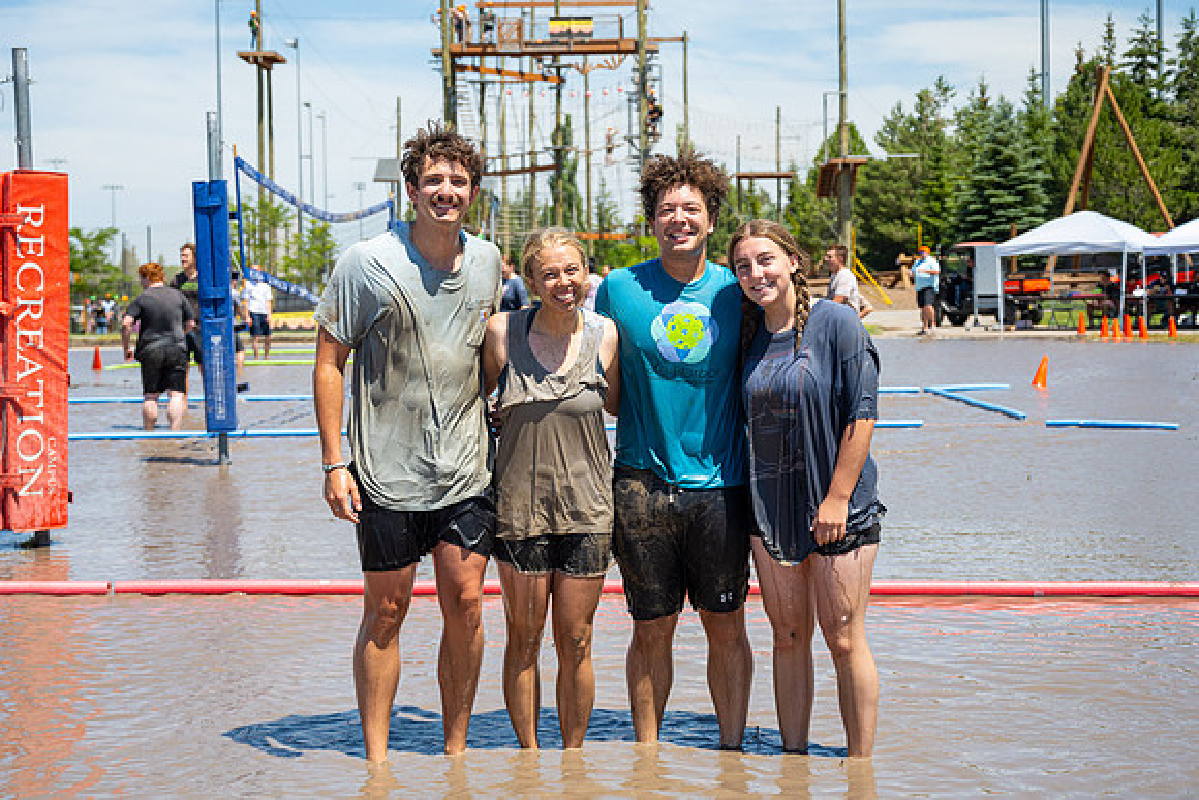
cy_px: 342
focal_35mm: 59
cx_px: 600
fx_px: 1982
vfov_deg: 22.8
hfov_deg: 33.7
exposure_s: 1/2000
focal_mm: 52
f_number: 4
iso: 250
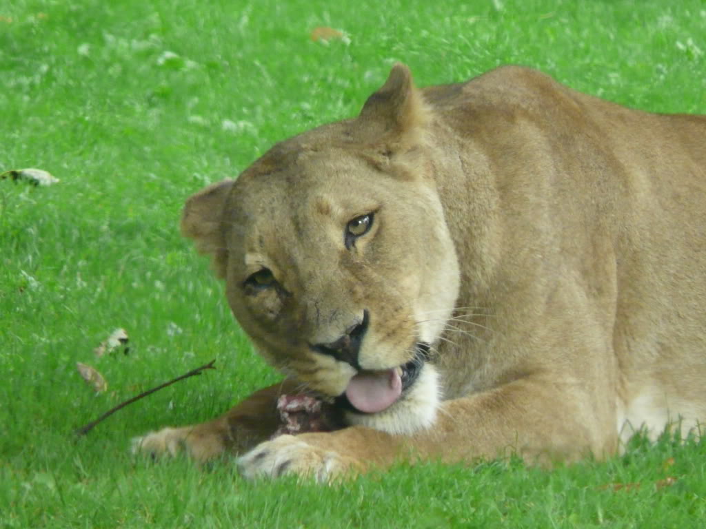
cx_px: 353
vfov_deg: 1.9
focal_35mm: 803
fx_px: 16377
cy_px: 264
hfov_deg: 2.5
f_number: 4.2
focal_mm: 82.8
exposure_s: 1/200
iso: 400
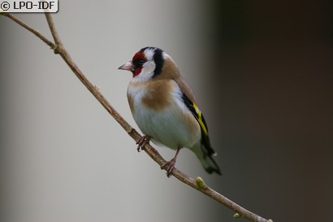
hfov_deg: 4.6
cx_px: 166
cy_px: 111
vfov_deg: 3.1
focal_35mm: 450
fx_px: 4161
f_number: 2.8
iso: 200
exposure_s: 1/350
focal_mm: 300
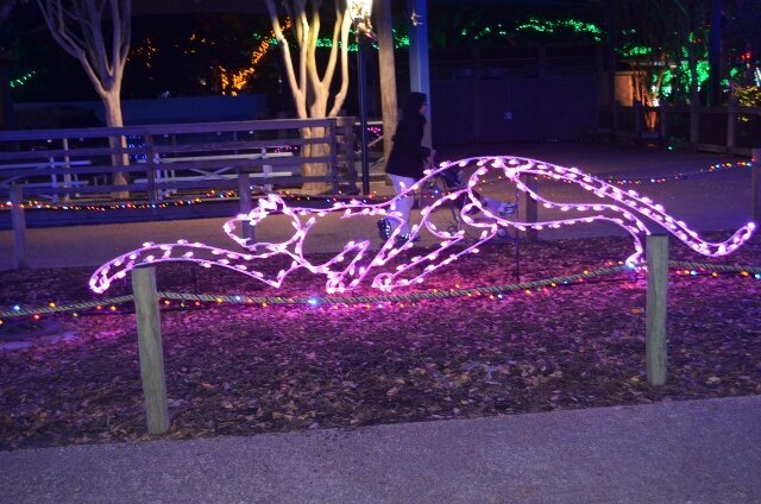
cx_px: 380
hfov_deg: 46.5
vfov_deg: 31.8
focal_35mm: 42
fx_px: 886
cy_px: 252
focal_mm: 28
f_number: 4.5
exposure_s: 1/8
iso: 800
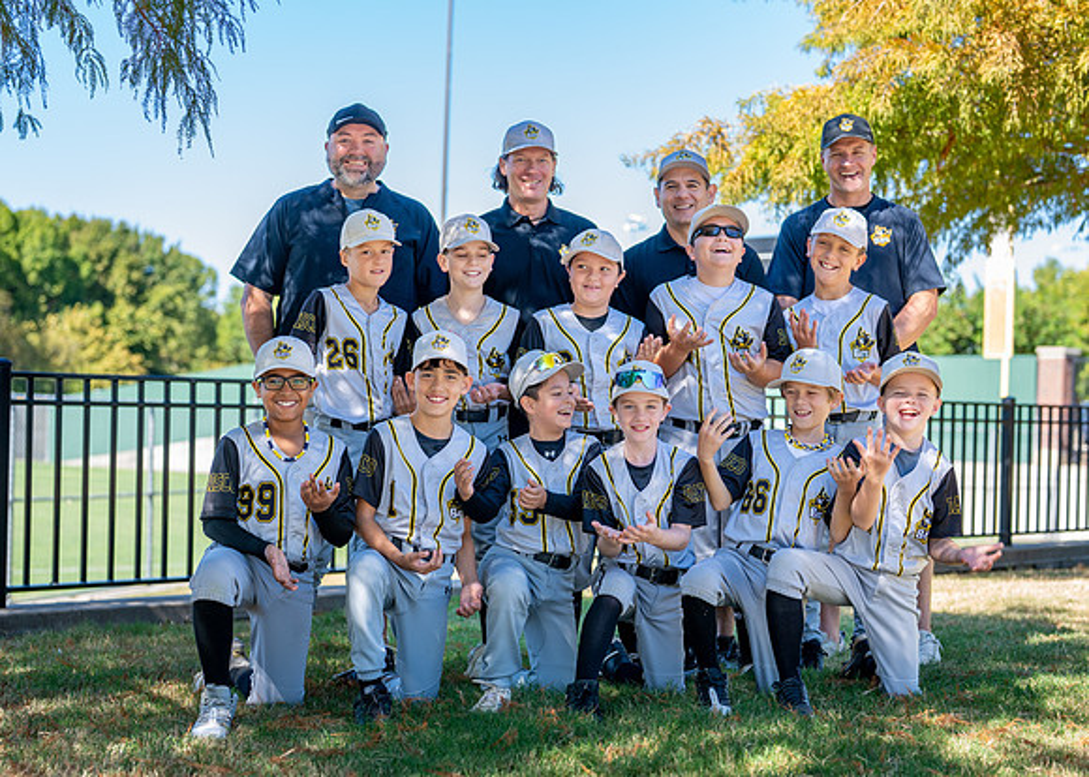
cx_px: 568
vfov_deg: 23.7
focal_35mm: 60
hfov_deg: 32.7
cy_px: 414
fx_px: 1855
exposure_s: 1/500
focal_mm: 50
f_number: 2.2
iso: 100
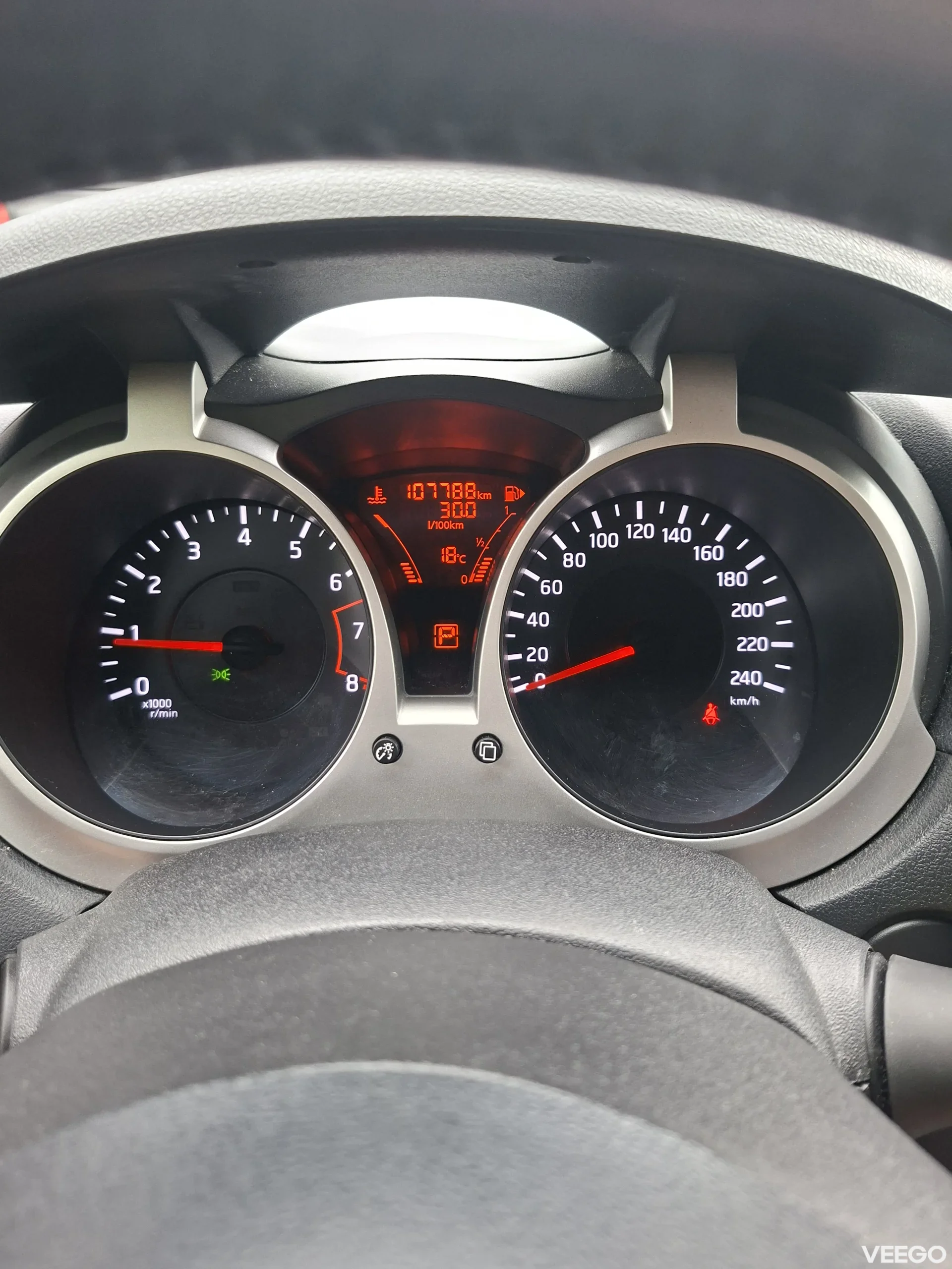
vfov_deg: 73.9
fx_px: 843
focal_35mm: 23
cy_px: 634
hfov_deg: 58.9
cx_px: 476
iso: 160
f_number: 1.8
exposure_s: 1/100
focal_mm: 5.54
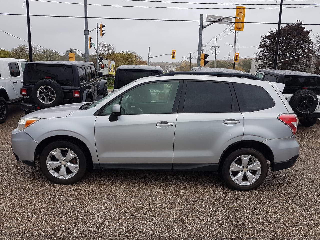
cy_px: 120
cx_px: 160
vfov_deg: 53.1
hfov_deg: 67.3
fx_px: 240
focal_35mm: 26
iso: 40
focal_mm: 4.2
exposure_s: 1/369
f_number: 1.7
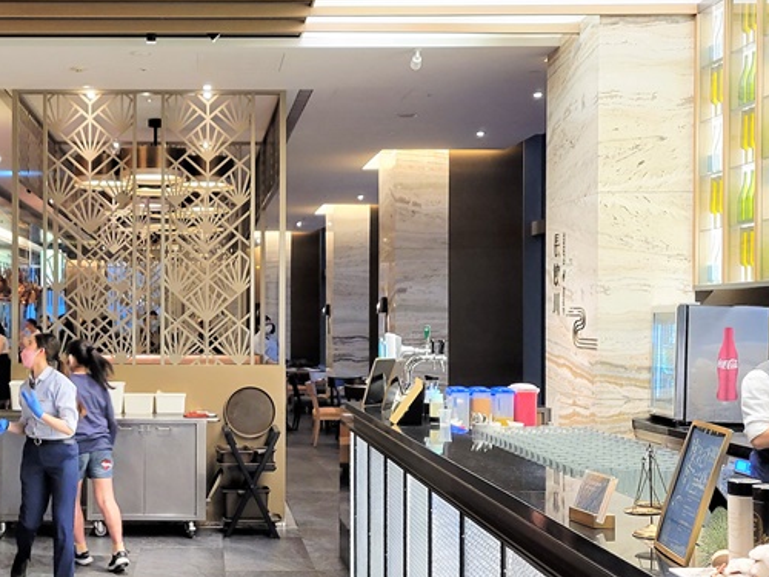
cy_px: 329
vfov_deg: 28.0
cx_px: 188
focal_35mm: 52
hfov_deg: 35.9
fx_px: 1155
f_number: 1.8
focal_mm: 5.4
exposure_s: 1/59
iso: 200
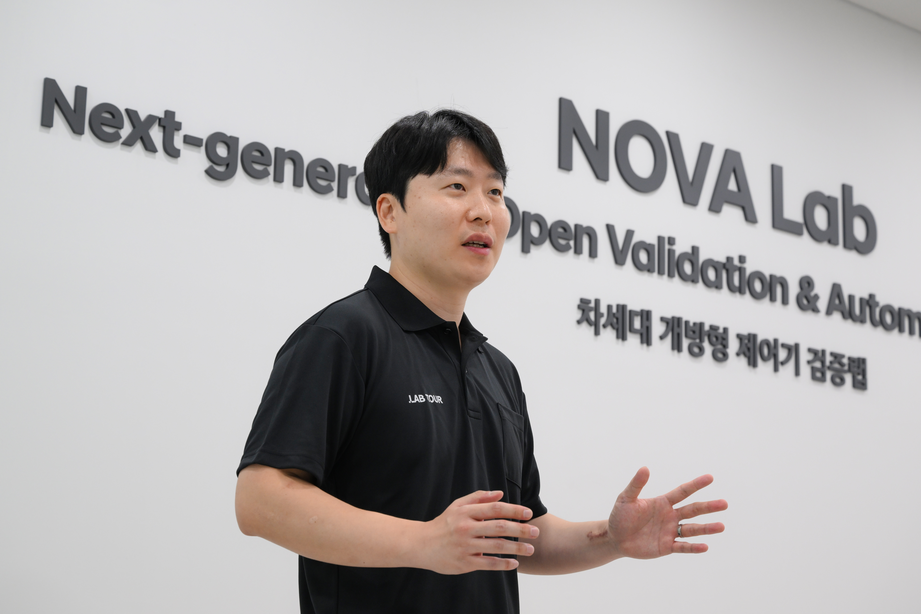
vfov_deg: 19.5
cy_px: 307
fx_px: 1791
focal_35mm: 70
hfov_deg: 28.8
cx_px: 460
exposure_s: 1/80
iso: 800
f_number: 7.1
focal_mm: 70
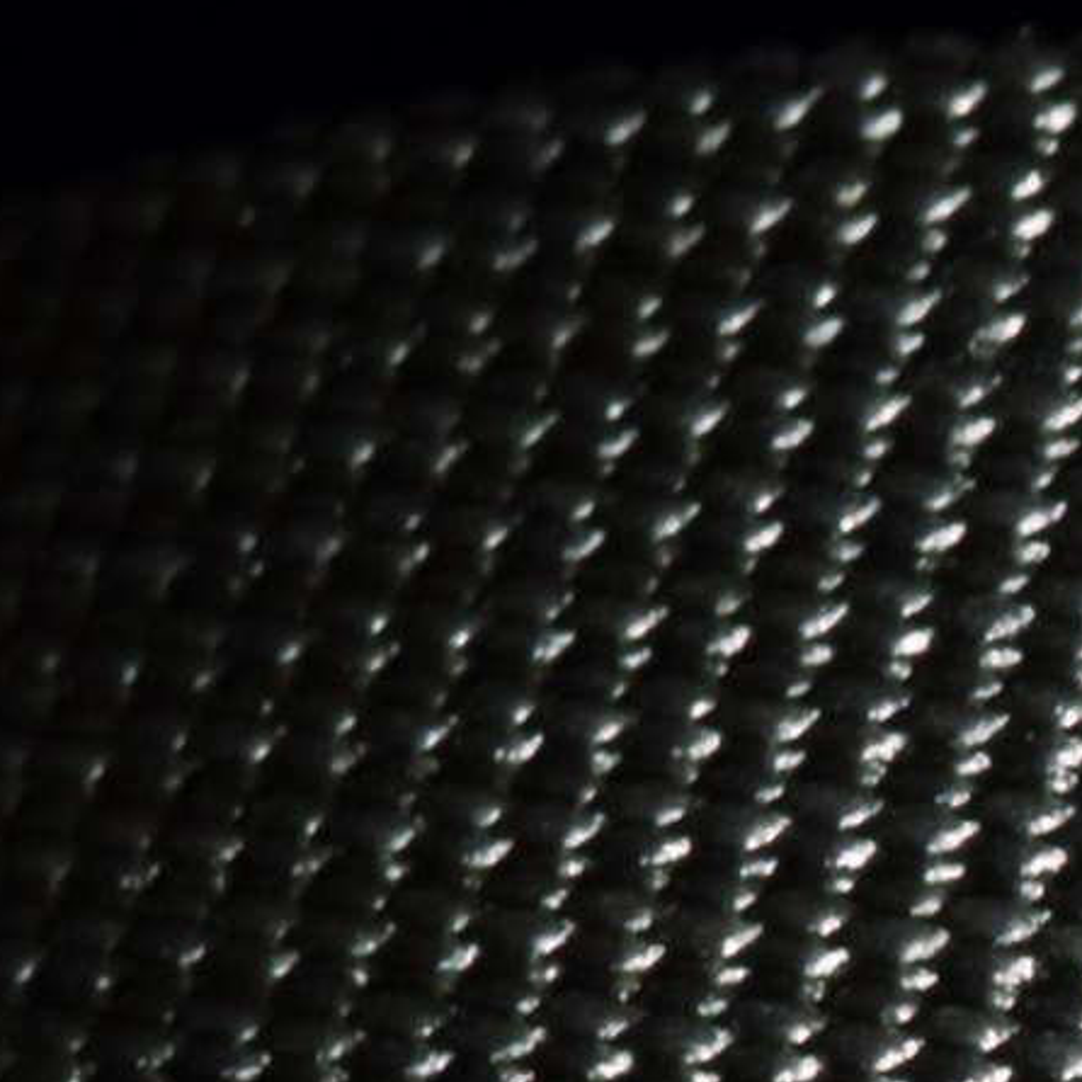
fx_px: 12872
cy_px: 2074
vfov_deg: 4.7
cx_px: 3302
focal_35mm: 364
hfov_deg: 4.6
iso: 160
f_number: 4.5
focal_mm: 20
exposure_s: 1/2.5
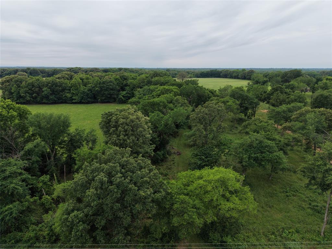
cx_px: 166
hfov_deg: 71.6
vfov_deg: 56.8
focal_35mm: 24
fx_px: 230
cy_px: 124
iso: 320
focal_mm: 8.67
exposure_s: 1/1500
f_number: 1.8
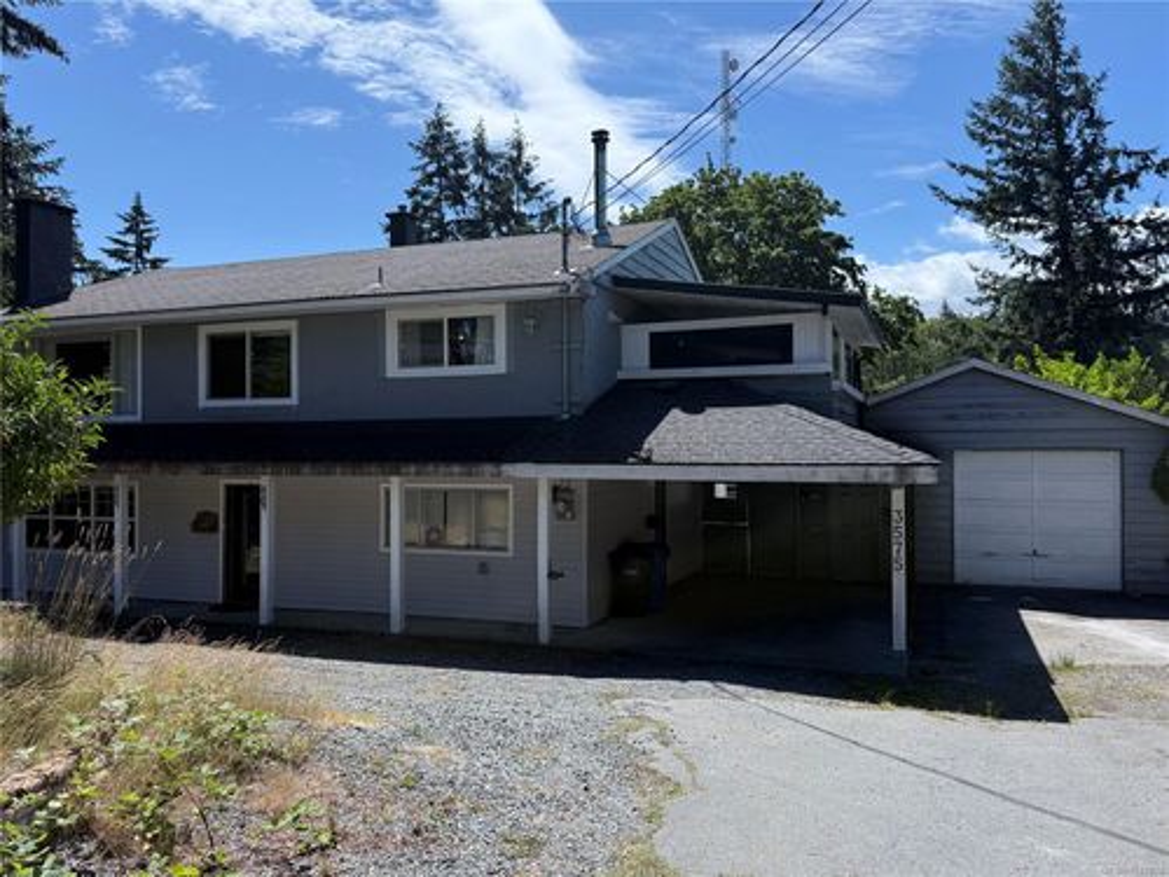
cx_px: 584
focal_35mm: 24
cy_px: 438
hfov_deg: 71.6
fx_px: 810
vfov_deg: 56.8
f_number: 1.78
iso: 100
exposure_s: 1/5319
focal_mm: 6.76
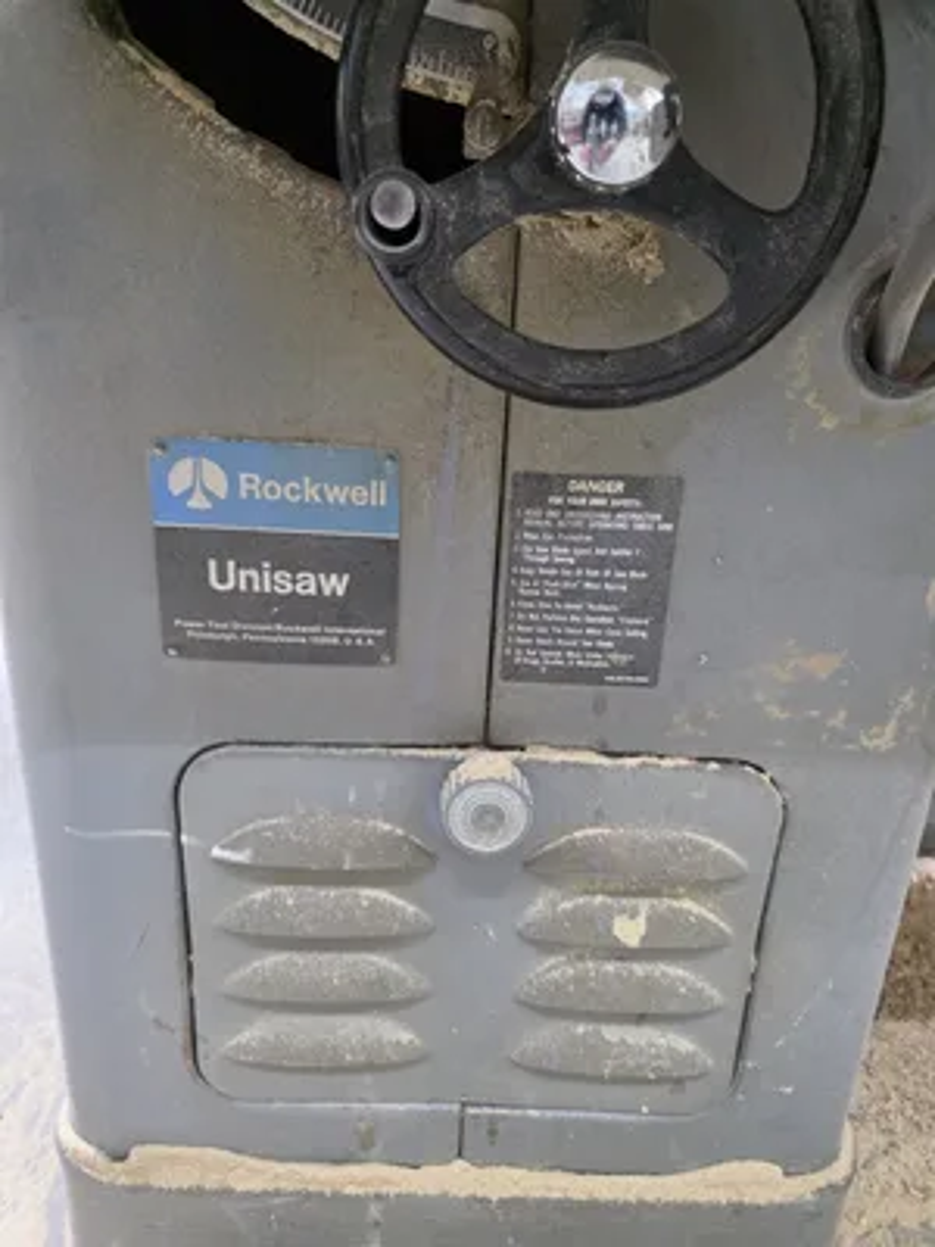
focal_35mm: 23
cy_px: 624
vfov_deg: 73.9
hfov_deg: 58.9
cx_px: 468
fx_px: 828
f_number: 1.7
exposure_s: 1/120
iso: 1250
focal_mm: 6.3
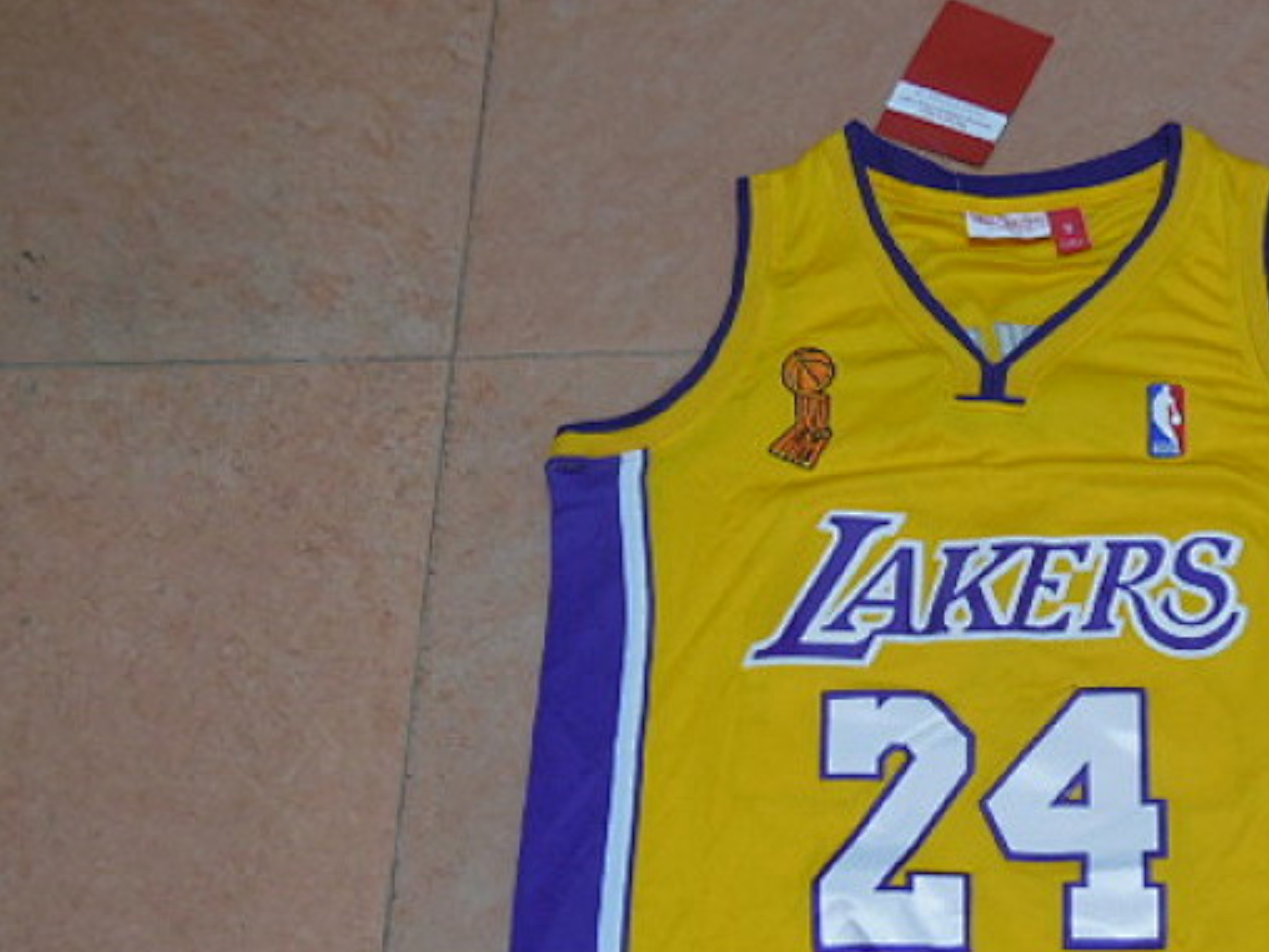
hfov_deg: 30.1
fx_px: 2310
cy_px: 725
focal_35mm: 63
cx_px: 994
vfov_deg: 23.0
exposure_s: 1/8
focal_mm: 7.1
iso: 500
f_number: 3.6
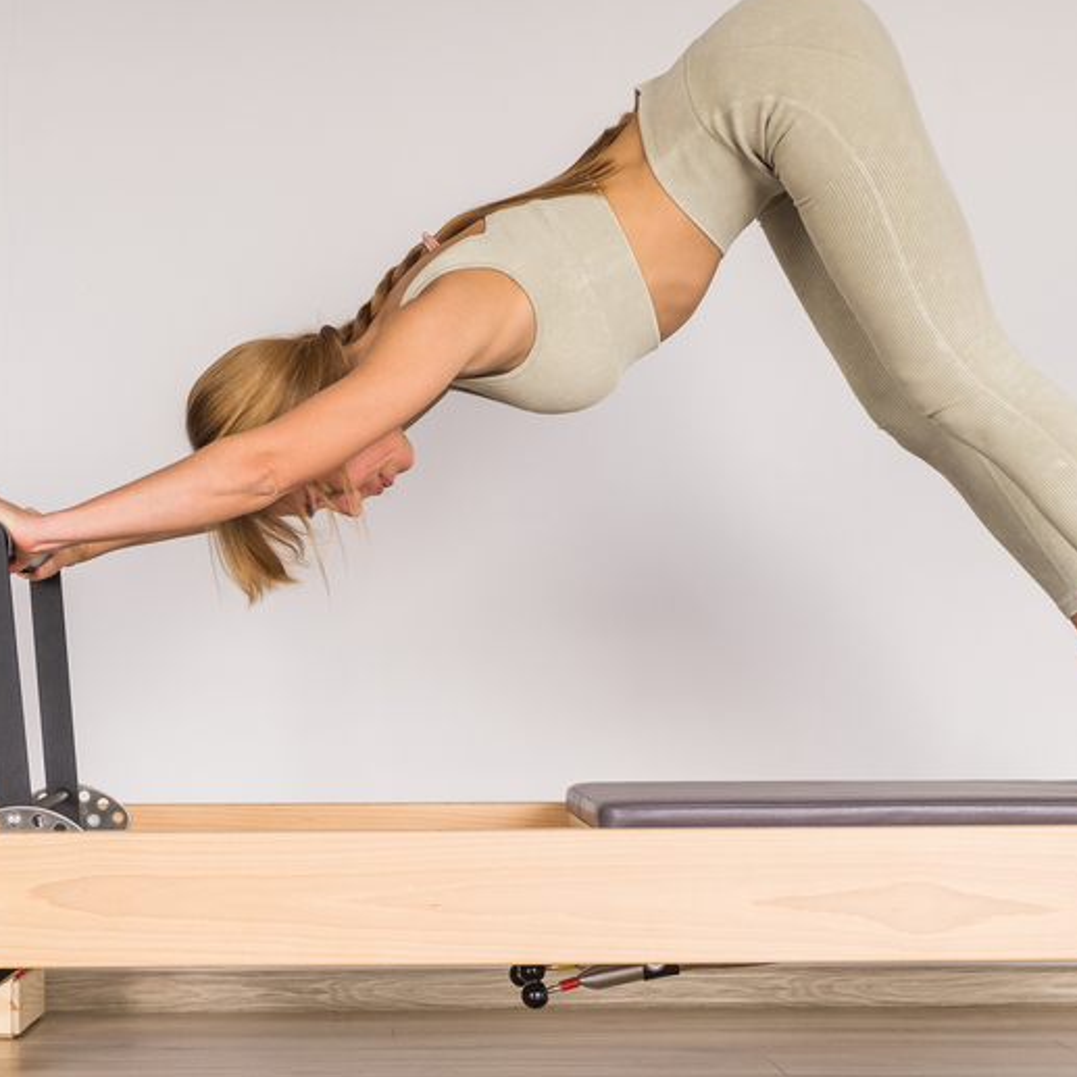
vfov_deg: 18.9
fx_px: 3238
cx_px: 417
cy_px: 507
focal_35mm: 92
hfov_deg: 18.9
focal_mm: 37.4
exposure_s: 1/125
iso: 400
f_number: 3.6
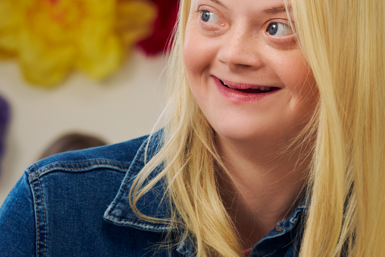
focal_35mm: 190
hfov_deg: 10.8
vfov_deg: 7.2
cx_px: 221
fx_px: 2032
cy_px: 140
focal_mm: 55
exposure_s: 1/250
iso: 400
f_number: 4
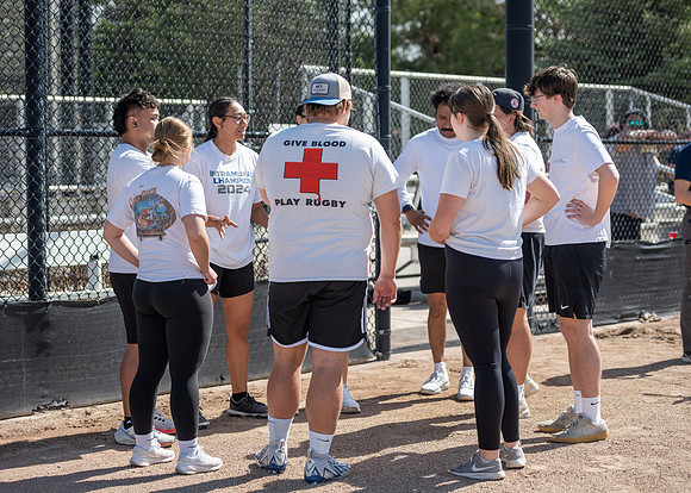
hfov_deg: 26.5
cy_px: 247
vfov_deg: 19.1
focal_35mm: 75
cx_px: 341
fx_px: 1468
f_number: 2.8
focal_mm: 70
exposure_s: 1/1250
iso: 80
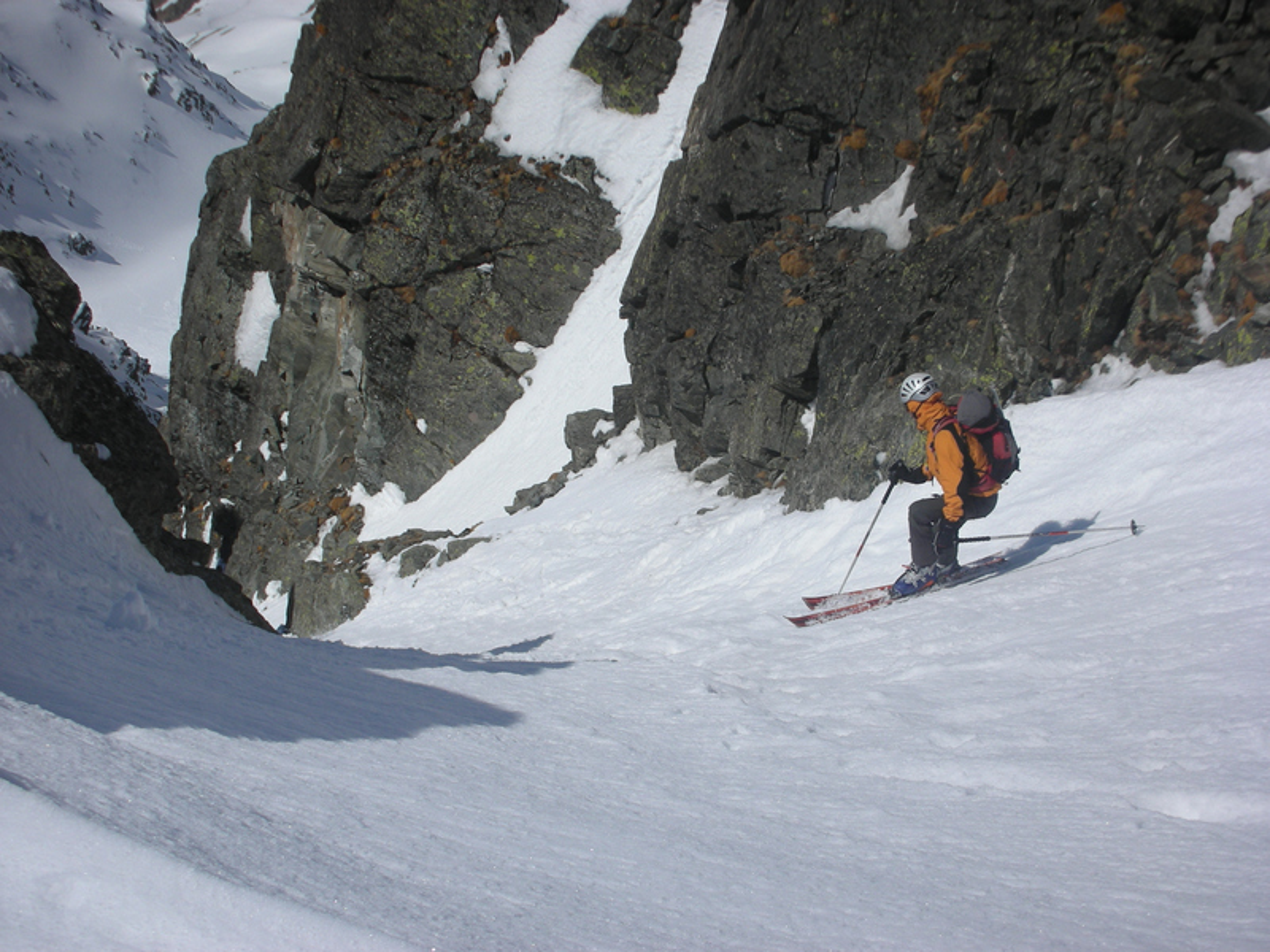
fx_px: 1944
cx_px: 635
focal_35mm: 53
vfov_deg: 27.5
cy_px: 476
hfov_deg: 36.2
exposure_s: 1/239
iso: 50
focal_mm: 8.8
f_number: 10.5
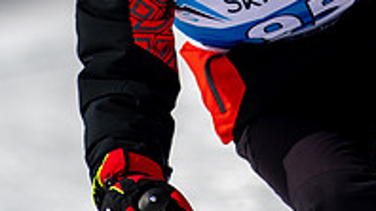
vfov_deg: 0.9
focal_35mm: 1383
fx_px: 13777
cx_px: 205
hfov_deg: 1.6
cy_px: -130
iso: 100
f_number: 2.8
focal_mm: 300
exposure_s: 1/6400
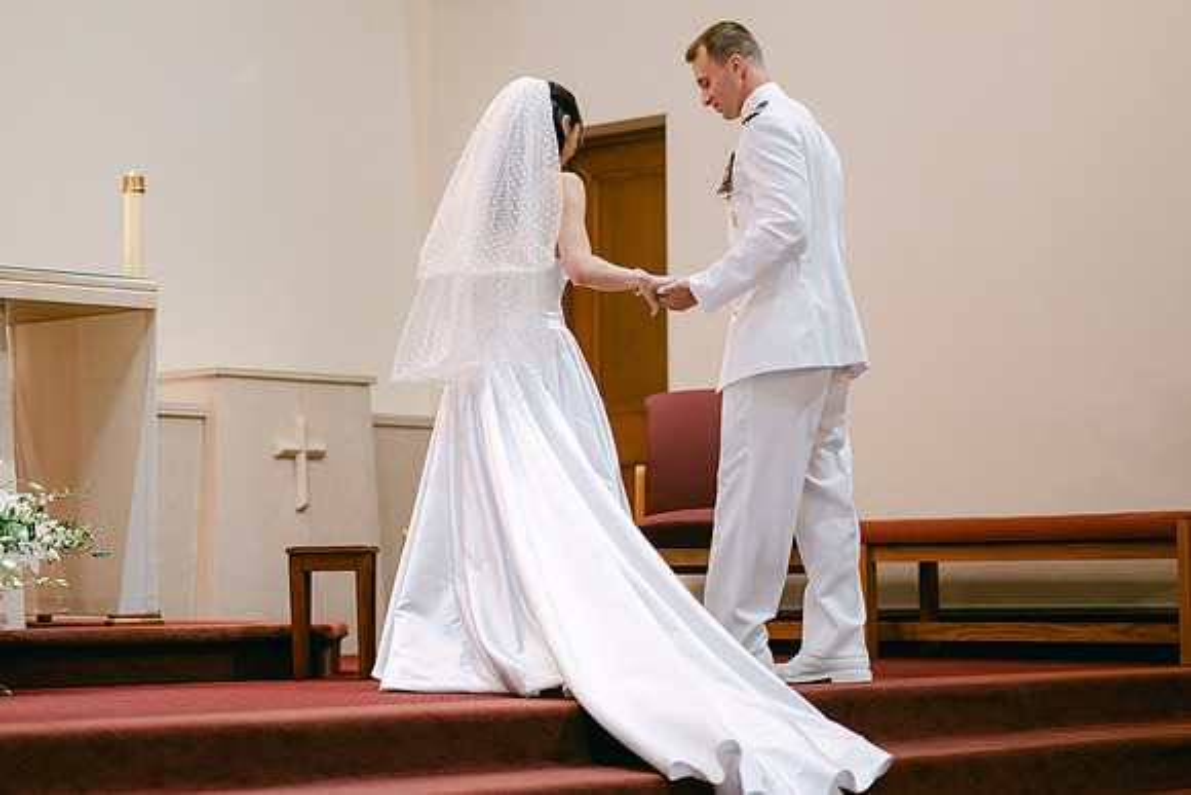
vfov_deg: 15.5
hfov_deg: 23.1
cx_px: 596
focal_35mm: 88
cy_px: 382
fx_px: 2920
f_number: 1.8
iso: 450
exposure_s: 1/125
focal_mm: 85
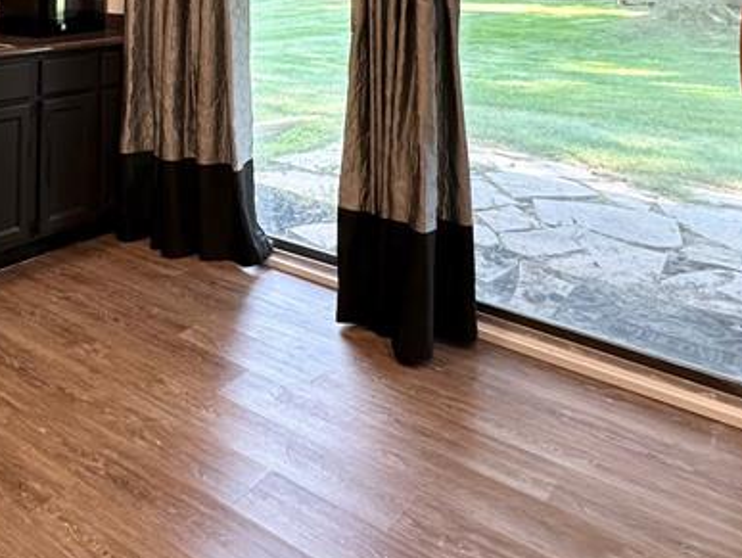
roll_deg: -1.0
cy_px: -73
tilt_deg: +1.1
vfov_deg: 33.2
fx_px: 794
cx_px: 188
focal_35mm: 37
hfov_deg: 48.2
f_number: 2.2
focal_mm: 2.22
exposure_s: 1/120
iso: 200
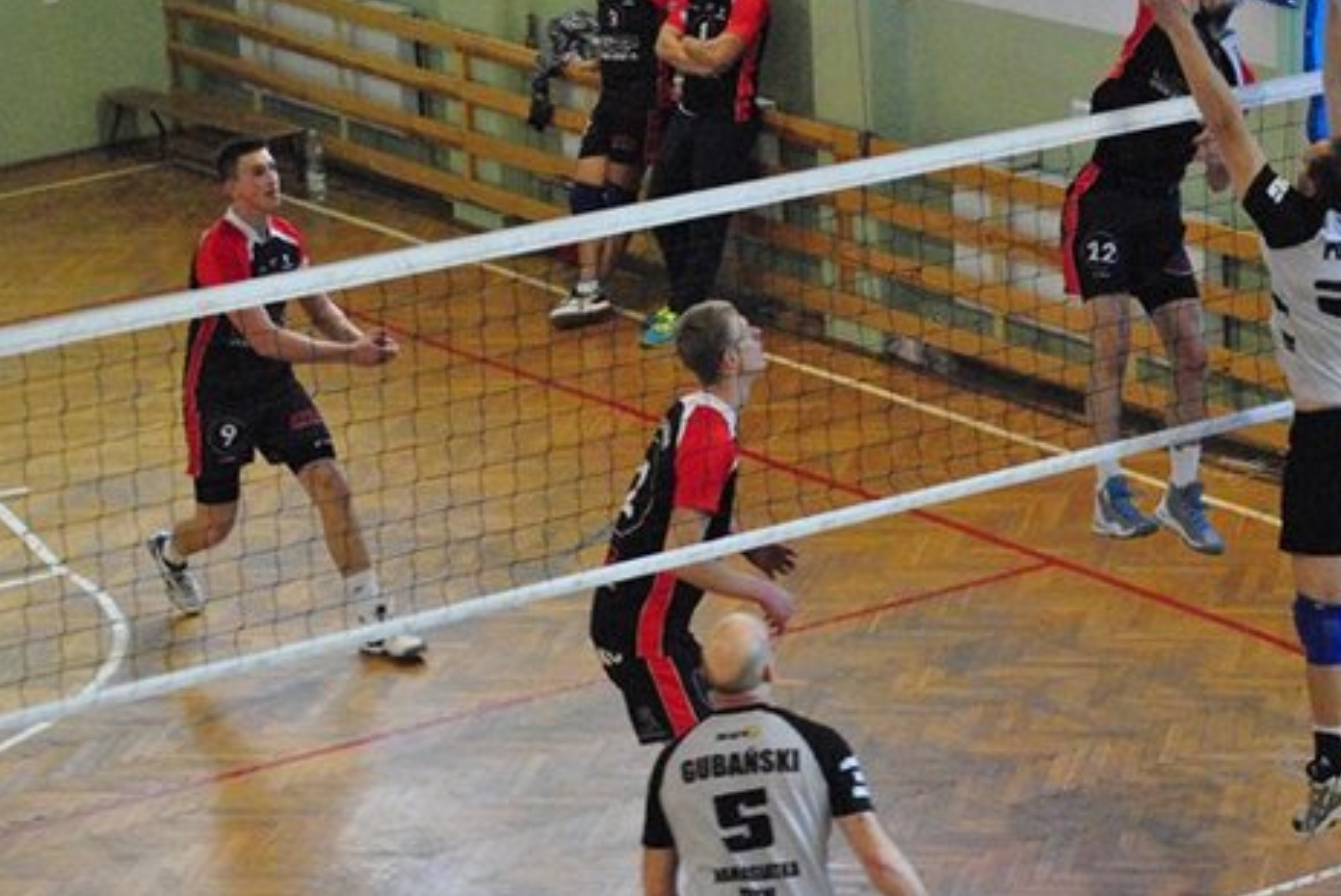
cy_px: 290
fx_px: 5095
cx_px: 893
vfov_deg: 10.0
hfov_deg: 15.0
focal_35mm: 137
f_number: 5
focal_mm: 65
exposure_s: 1/160
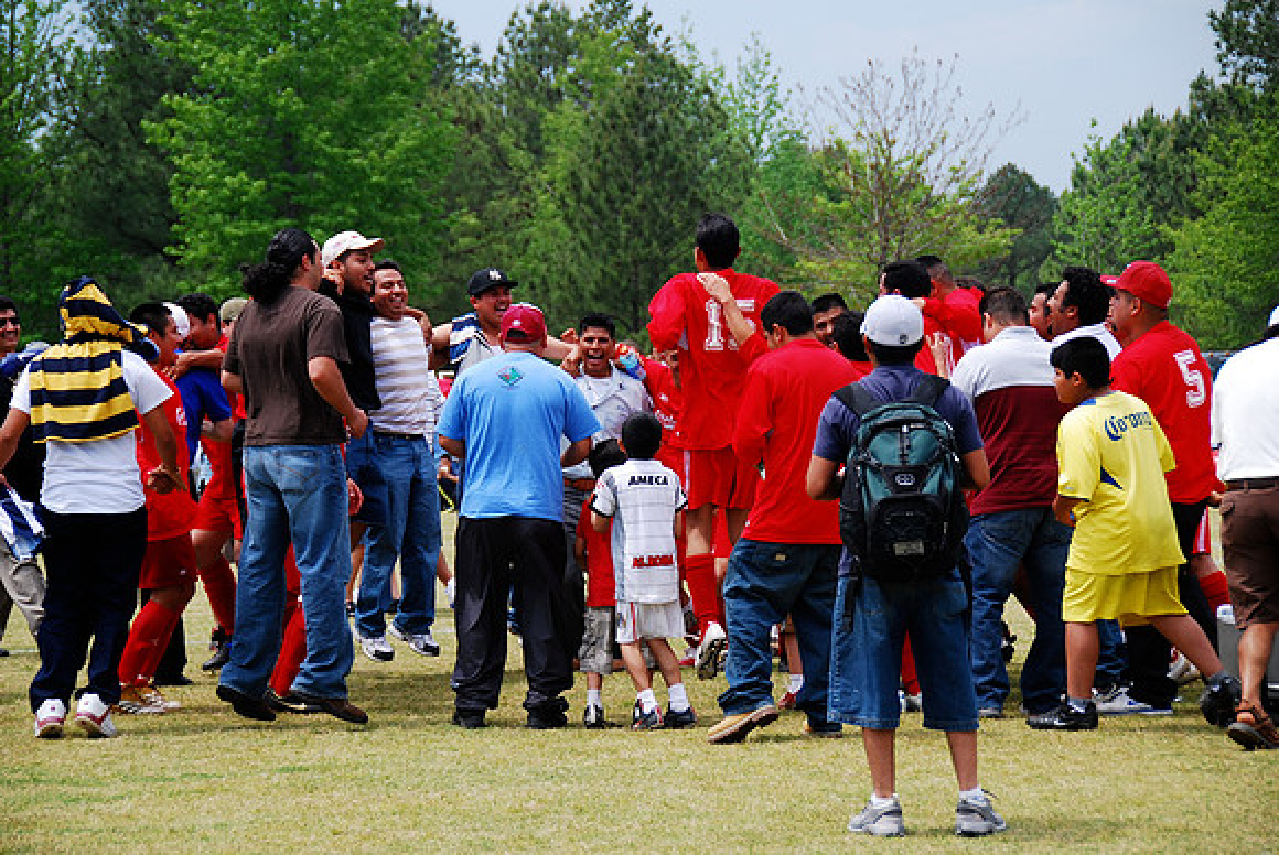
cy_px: 428
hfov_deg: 15.2
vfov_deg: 10.2
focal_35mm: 135
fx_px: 4801
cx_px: 640
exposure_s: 1/320
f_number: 5.3
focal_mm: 90
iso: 100
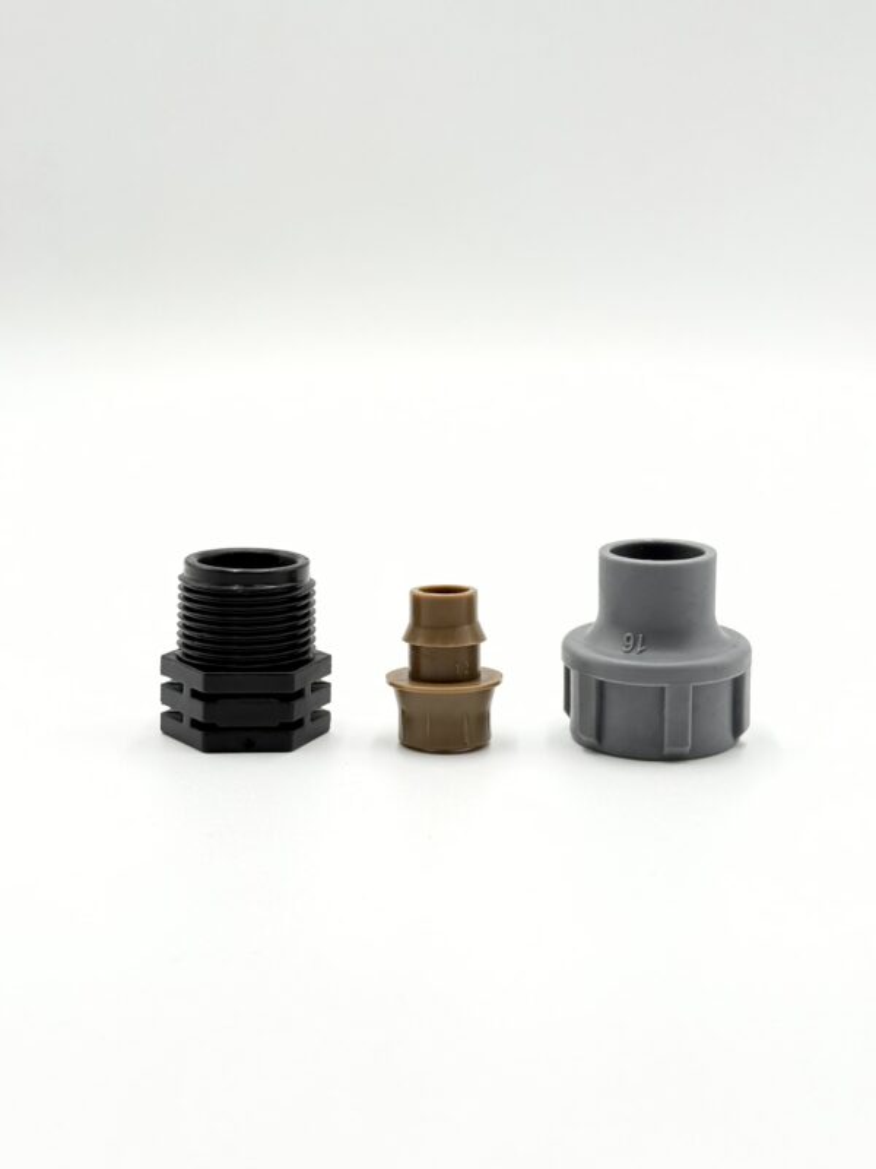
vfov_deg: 39.7
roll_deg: -1.7
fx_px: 1620
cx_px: 438
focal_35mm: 48
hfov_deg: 30.3
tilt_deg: -10.4
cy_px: 584
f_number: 1.78
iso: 80
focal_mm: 6.76
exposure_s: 1/450
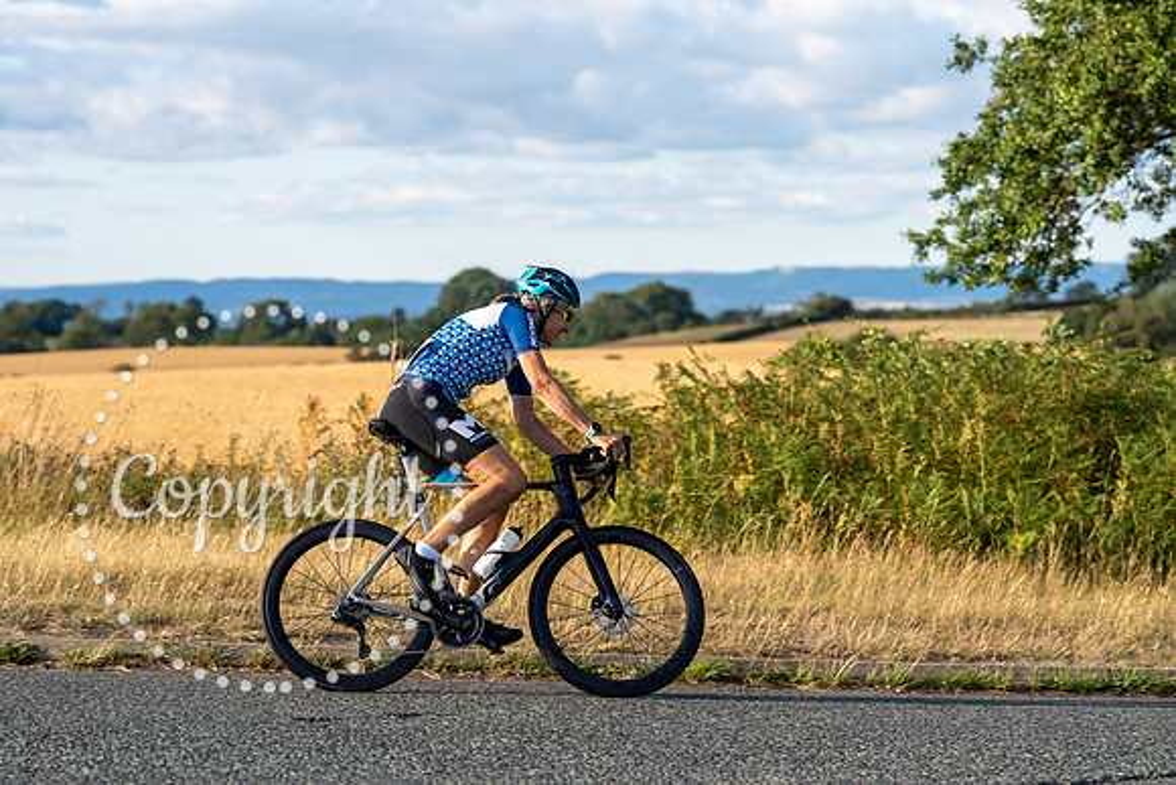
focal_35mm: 125
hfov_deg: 16.4
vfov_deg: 11.0
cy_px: 392
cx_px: 588
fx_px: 4084
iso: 125
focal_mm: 125
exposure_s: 1/1000
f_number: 4.5
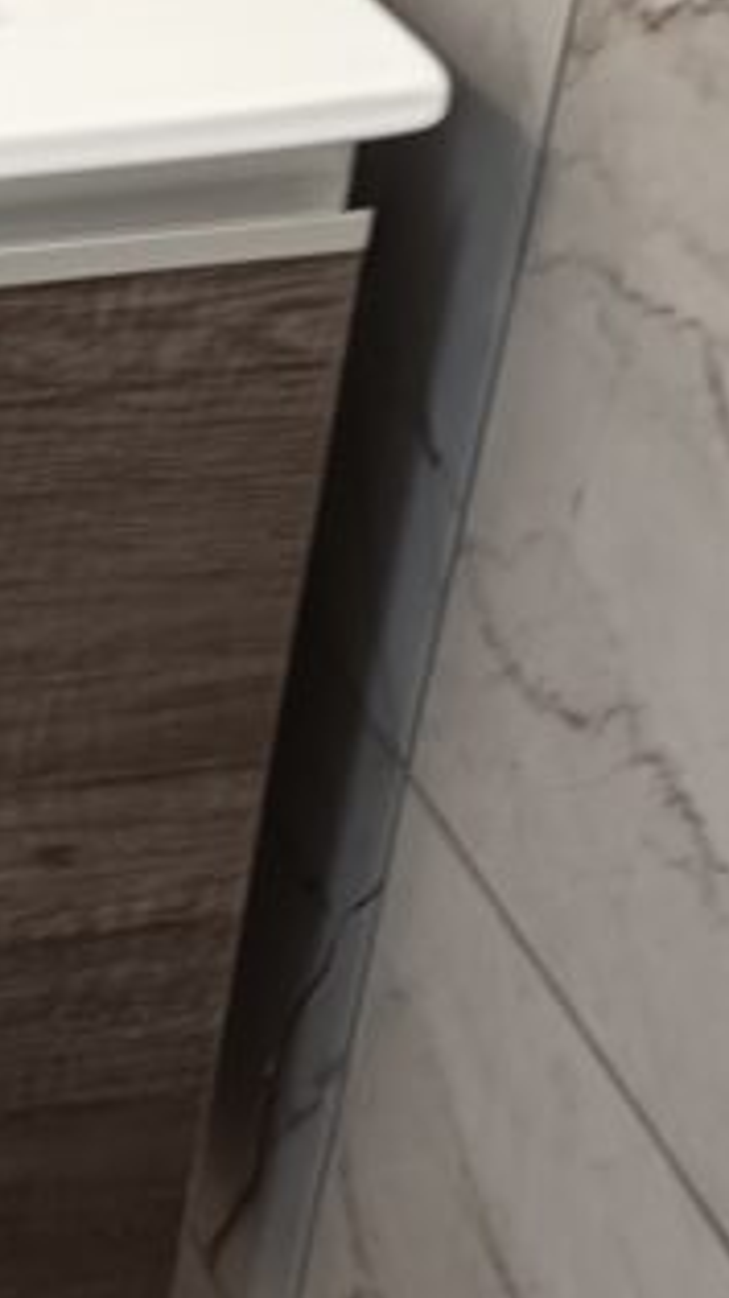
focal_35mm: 85
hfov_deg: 12.2
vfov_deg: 25.0
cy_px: 742
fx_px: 2923
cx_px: -840
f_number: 1.7
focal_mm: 5.27
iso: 457
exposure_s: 1/33.3
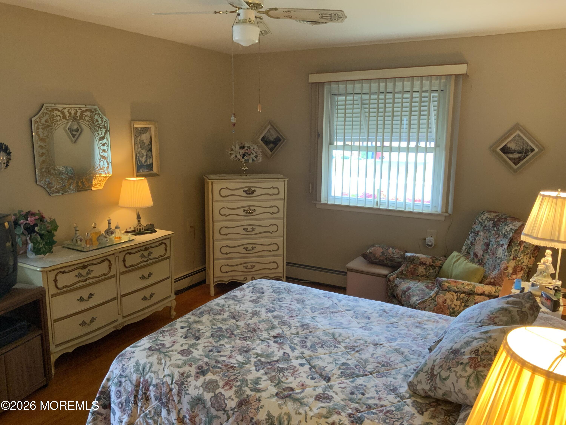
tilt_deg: -11.3
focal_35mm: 29
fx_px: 474
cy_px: 212
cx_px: 283
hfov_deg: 61.7
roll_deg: -1.4
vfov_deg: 48.2
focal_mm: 3
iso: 200
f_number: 1.8
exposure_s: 1/60
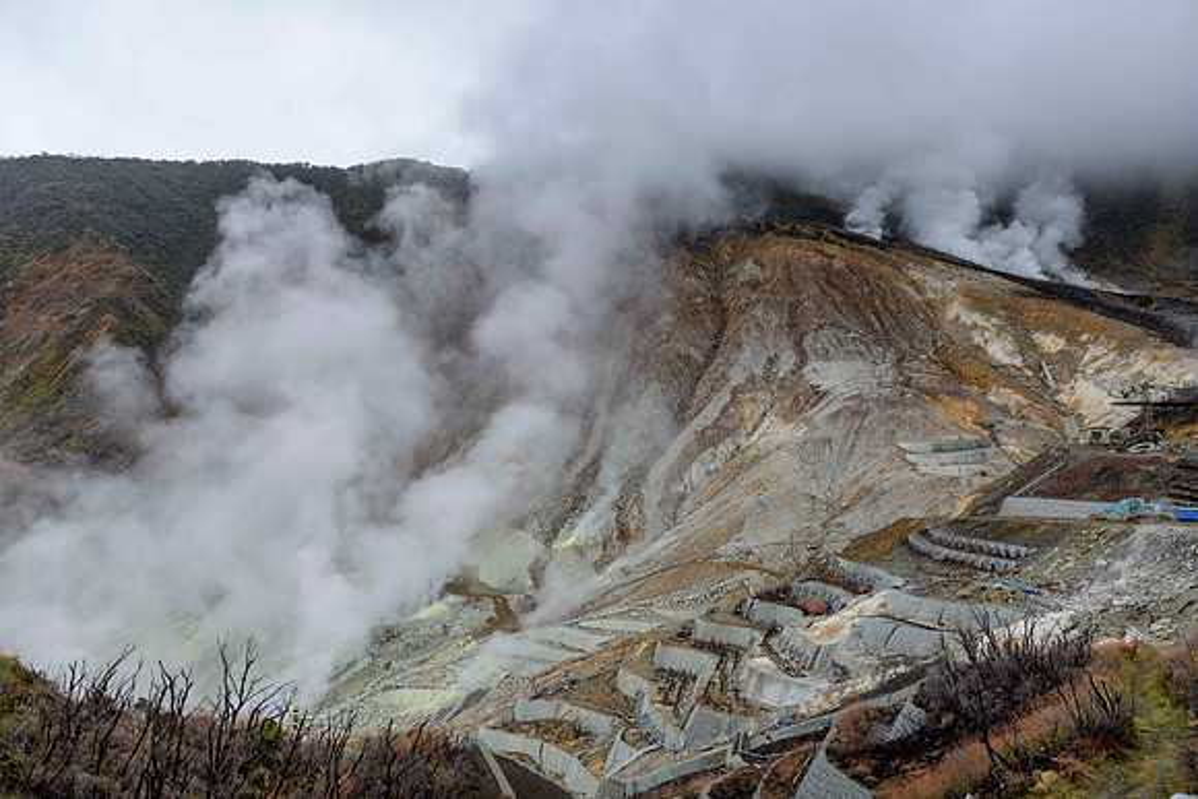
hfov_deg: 65.5
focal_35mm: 28
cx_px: 599
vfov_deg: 46.4
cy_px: 400
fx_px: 932
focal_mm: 28
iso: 64
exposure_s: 1/100
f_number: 5.6
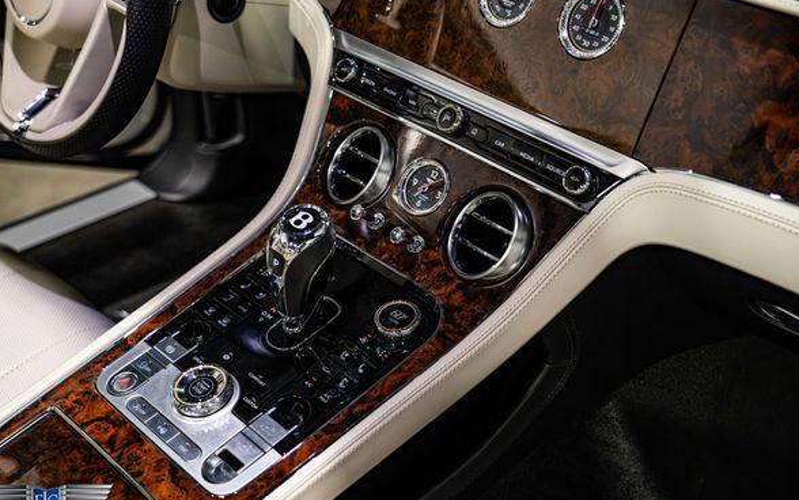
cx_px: 380
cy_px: 256
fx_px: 1111
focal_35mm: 51
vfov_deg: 25.4
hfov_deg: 39.5
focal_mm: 46
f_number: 4
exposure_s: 1/125
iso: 1600
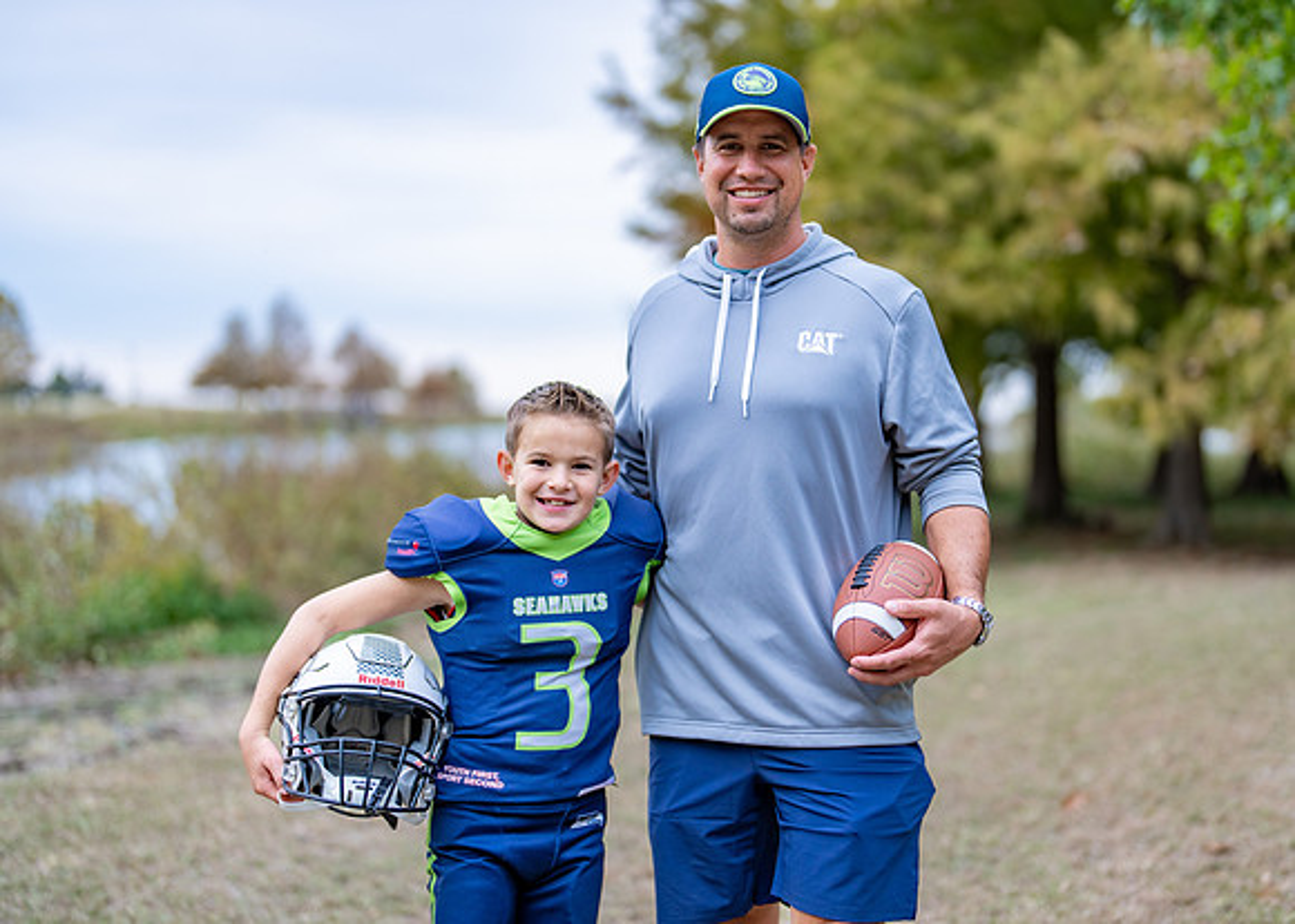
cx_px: 717
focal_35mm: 57
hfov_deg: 34.3
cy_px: 440
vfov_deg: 24.9
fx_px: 2096
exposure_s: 1/500
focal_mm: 50
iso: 100
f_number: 1.2
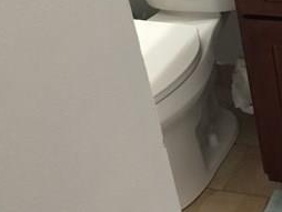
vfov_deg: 18.5
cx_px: 344
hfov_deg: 22.8
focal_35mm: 78
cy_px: 10
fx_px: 636
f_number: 2.4
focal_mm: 3.3
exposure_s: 1/30
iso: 200
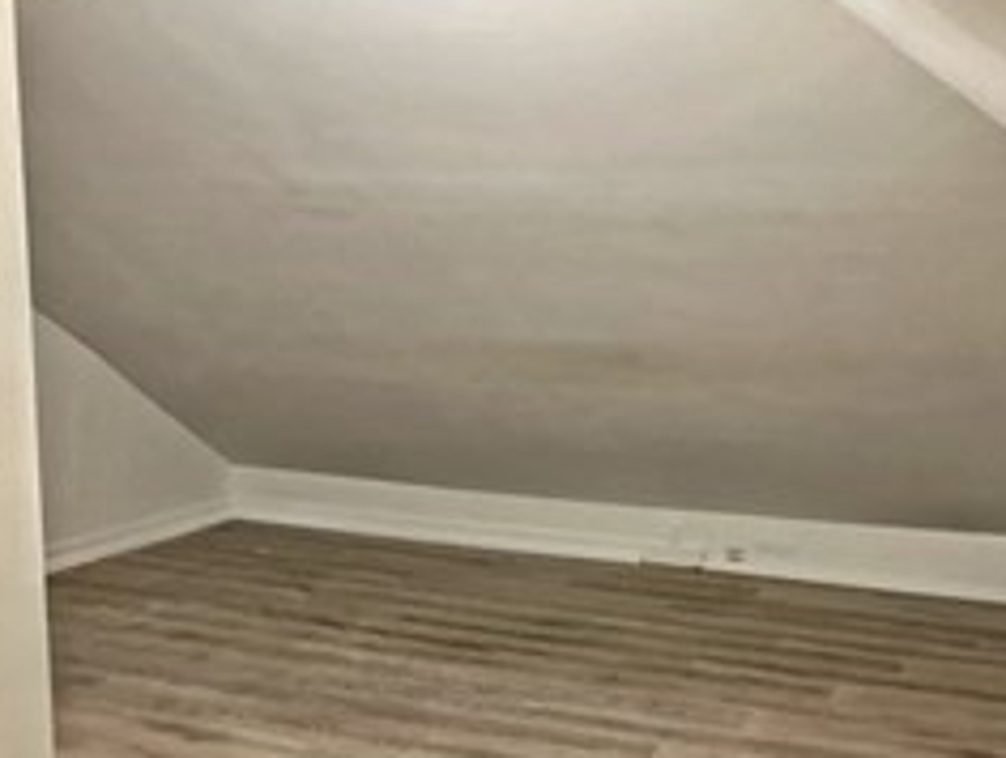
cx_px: 605
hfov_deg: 45.4
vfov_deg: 35.0
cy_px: 494
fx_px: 1194
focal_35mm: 41
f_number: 1.8
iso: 400
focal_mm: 3.99
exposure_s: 1/30
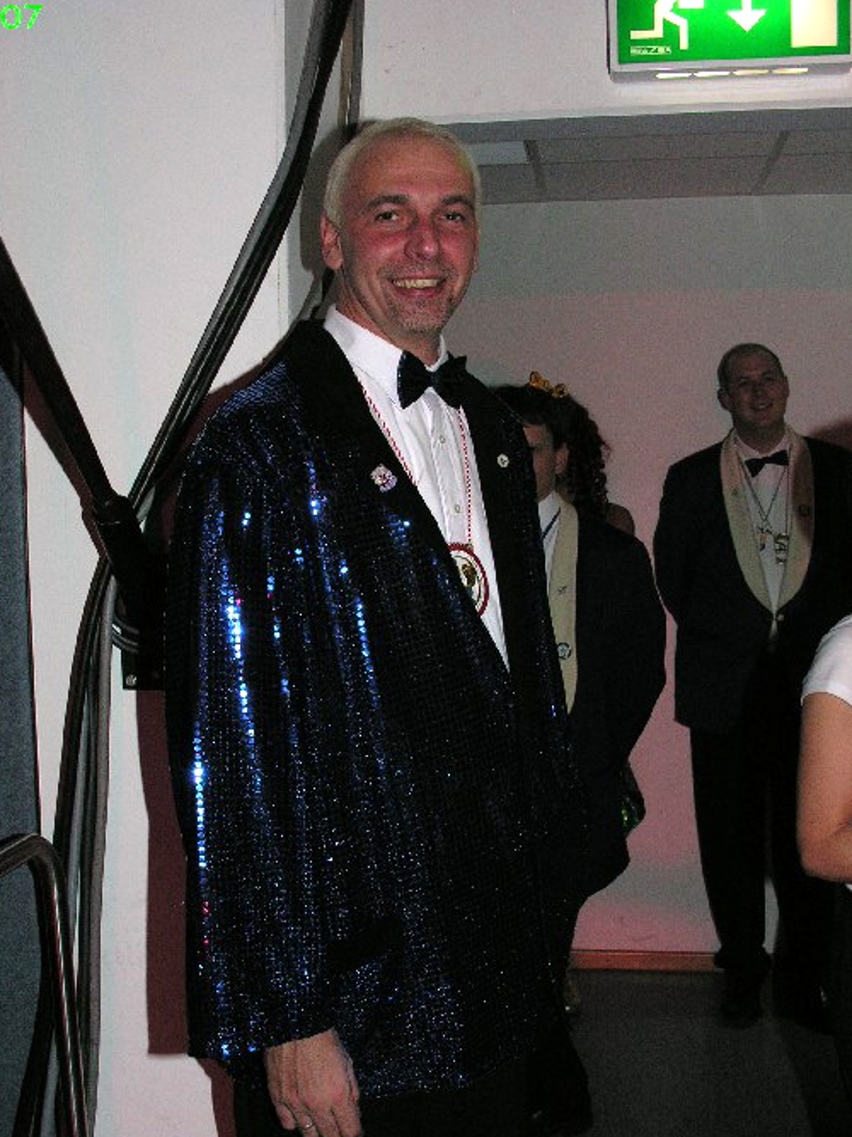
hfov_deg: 34.3
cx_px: 353
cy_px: 643
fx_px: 1379
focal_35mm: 42
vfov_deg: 44.7
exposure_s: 1/60.1
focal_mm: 8.9
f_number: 4
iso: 200
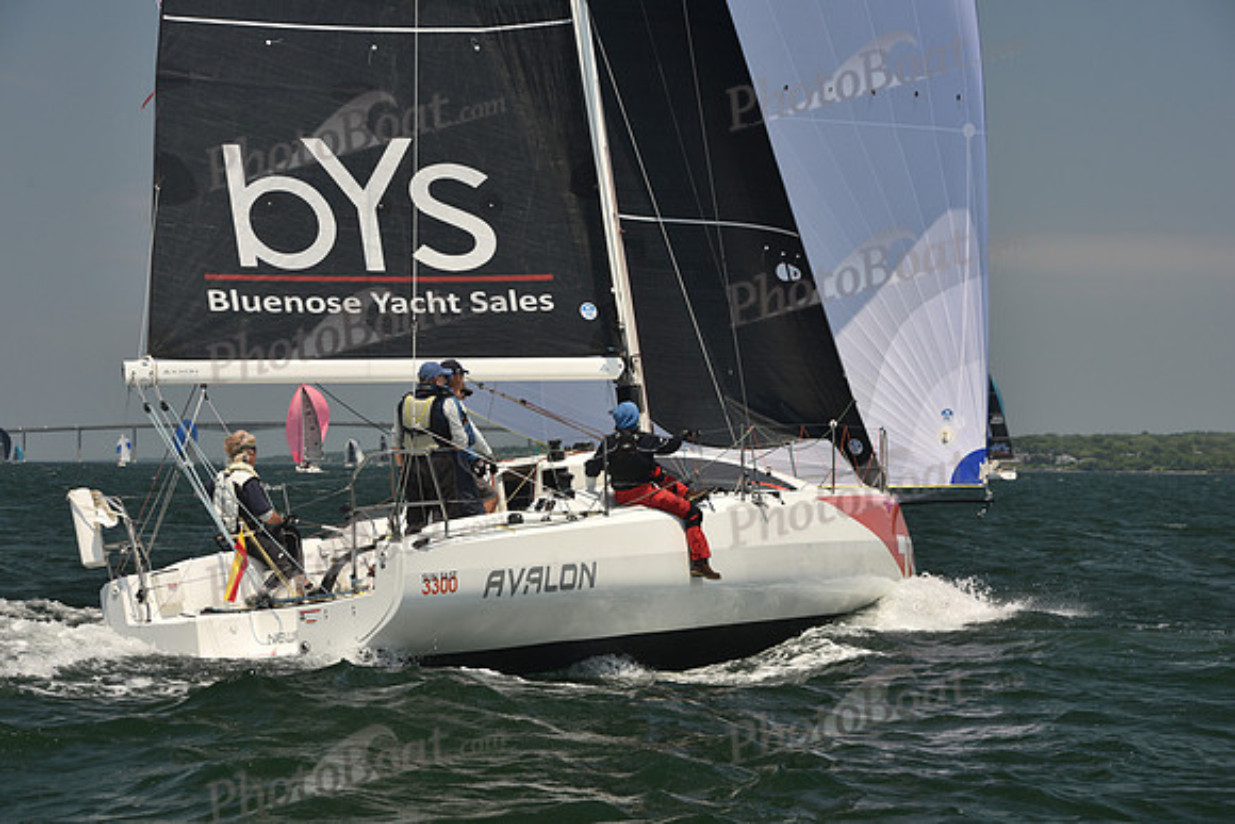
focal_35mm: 95
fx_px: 3260
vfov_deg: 14.4
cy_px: 412
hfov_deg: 21.5
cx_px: 618
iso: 250
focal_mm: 95
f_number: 7.1
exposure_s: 1/640
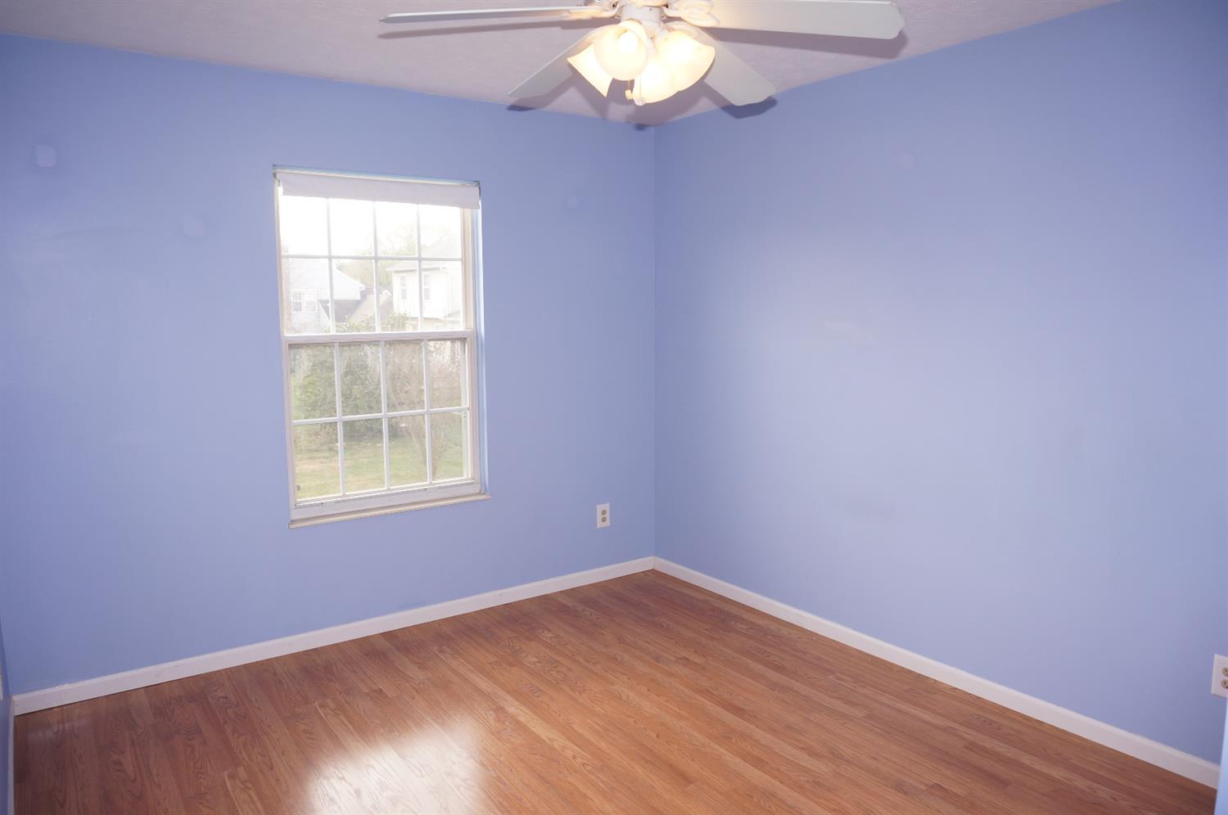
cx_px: 614
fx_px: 869
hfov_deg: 70.5
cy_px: 408
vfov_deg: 50.3
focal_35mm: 26
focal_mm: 17
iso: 100
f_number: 4
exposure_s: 1/60
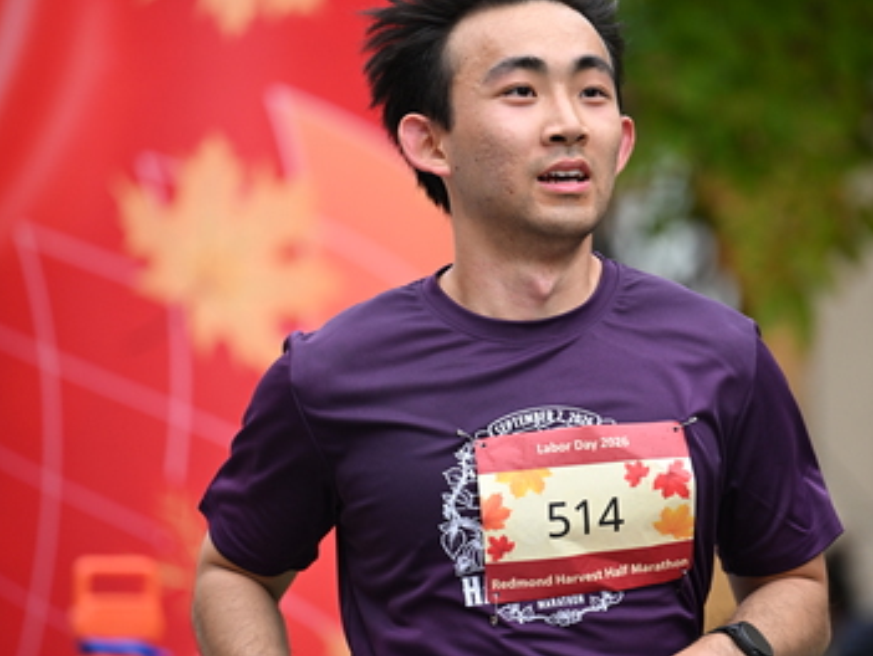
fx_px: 7599
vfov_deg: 4.9
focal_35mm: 301
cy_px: 326
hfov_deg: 6.6
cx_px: 449
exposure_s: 1/2000
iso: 640
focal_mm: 200
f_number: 2.8
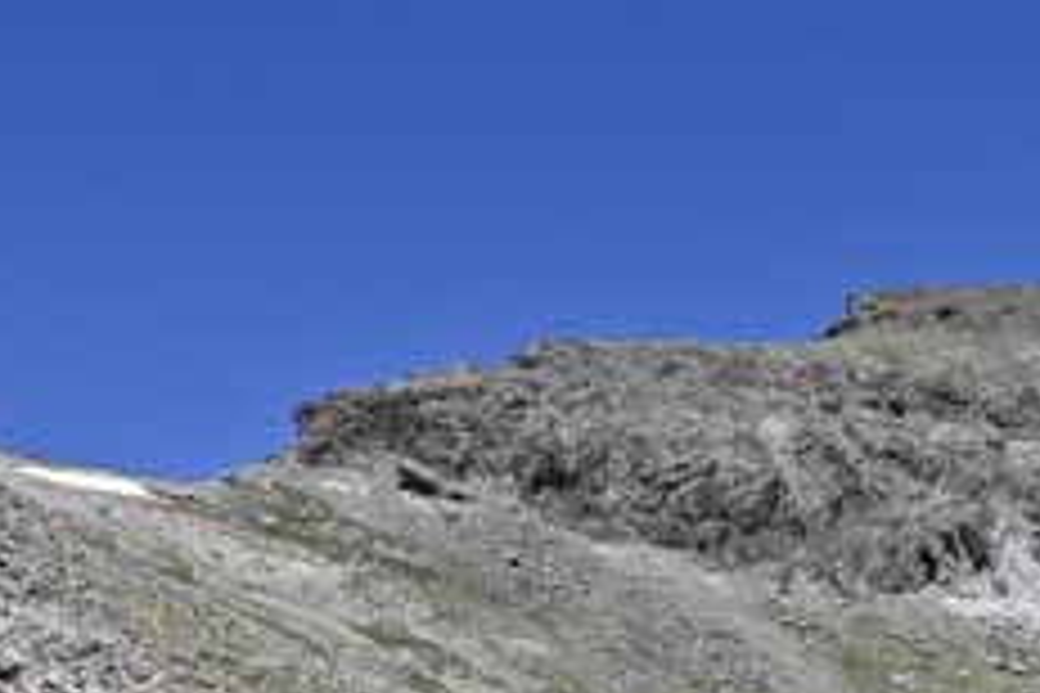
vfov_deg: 15.7
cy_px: 866
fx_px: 2398
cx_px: 842
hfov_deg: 24.1
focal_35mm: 83
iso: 64
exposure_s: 1/500
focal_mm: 24
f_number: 6.3
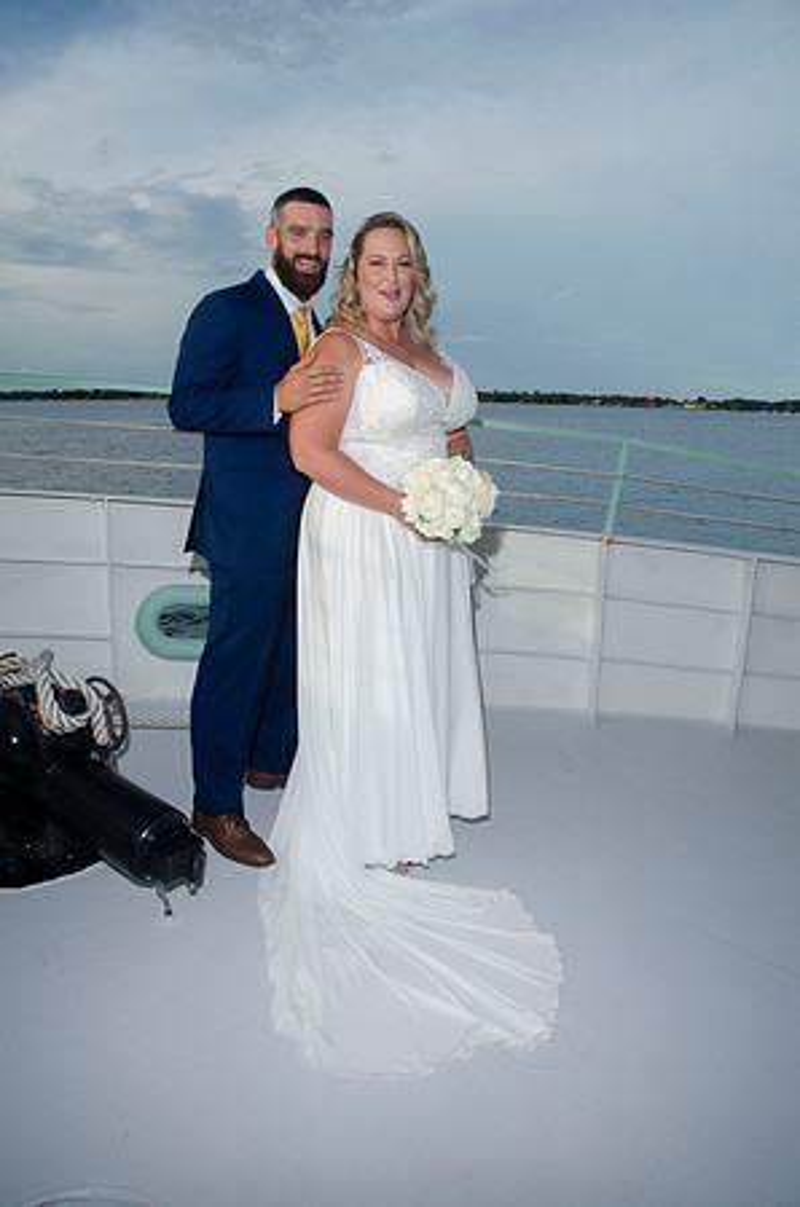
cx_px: 400
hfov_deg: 47.7
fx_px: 904
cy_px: 604
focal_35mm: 27
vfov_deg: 67.5
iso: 100
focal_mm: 18
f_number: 8
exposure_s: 1/250
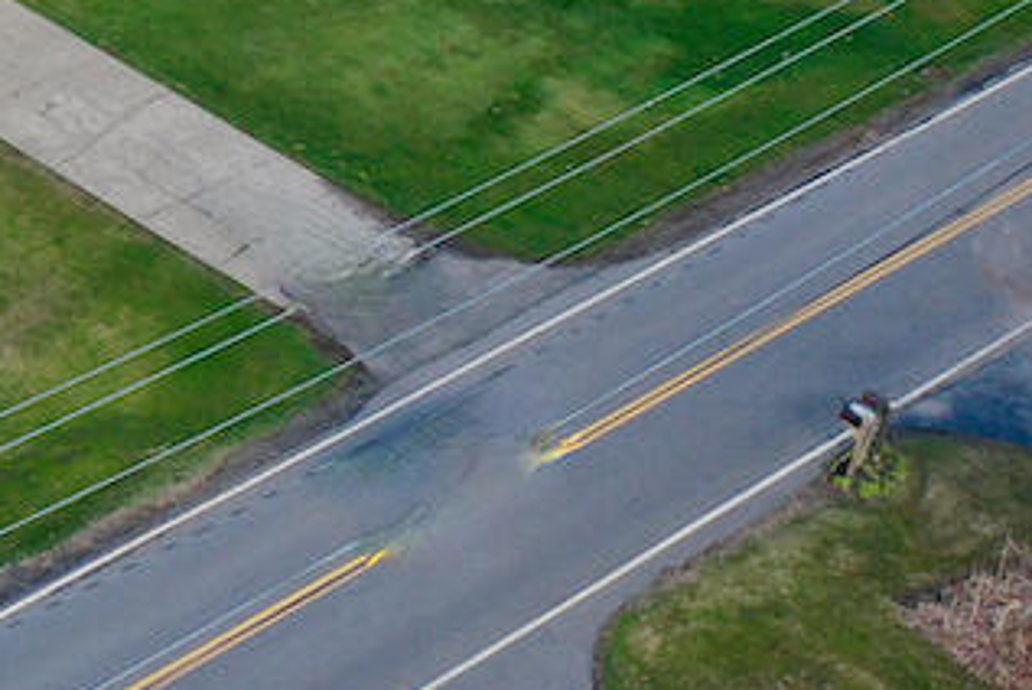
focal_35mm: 113
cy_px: -352
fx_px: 3242
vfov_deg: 11.6
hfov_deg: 16.2
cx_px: -606
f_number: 2.8
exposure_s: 1/30
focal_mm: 10.26
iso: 100
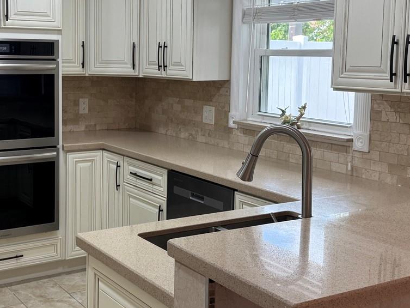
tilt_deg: -6.4
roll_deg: -0.8
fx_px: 604
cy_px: 118
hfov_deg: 37.1
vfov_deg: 28.5
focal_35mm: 51
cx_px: 139
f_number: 1.78
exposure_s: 1/120
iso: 100
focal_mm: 6.76
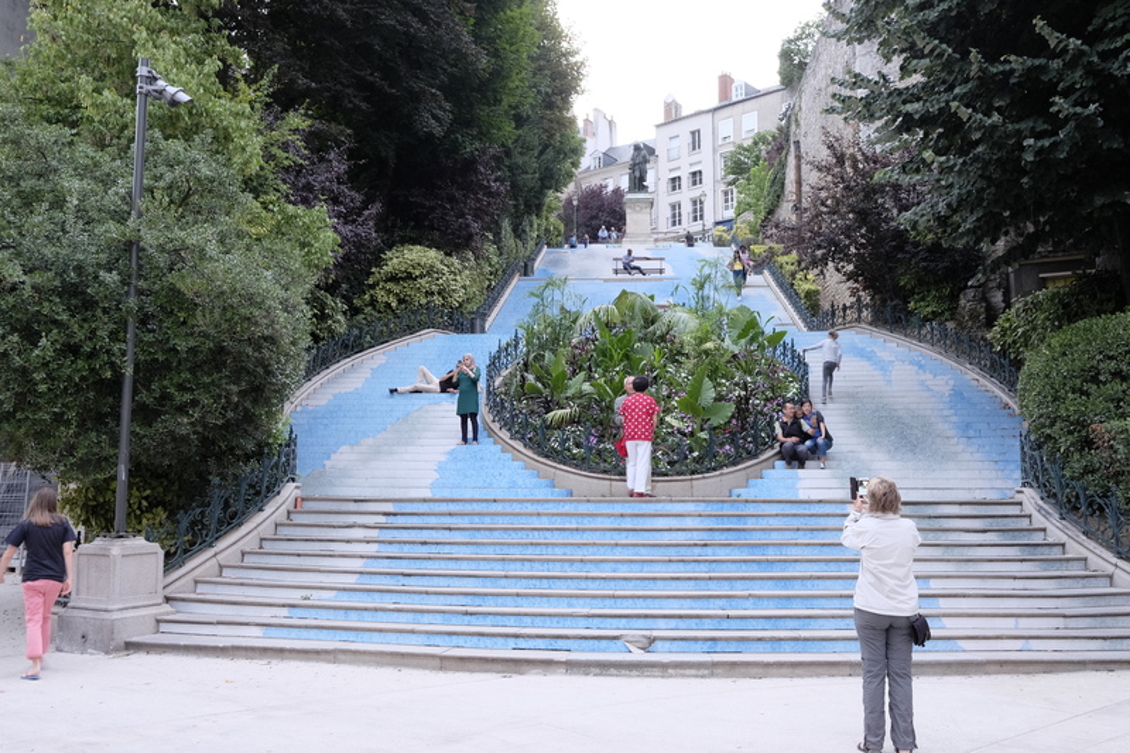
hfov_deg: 54.4
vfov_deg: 37.8
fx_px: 1098
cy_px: 376
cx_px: 565
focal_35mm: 35
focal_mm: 23
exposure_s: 1/10
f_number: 8
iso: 1600
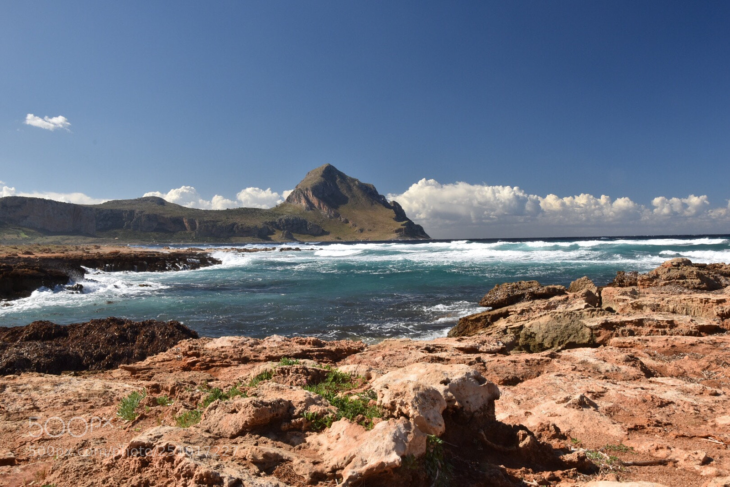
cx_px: 365
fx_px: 639
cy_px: 244
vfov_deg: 41.7
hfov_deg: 59.5
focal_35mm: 32
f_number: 20
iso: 160
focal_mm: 21
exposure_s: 1/60
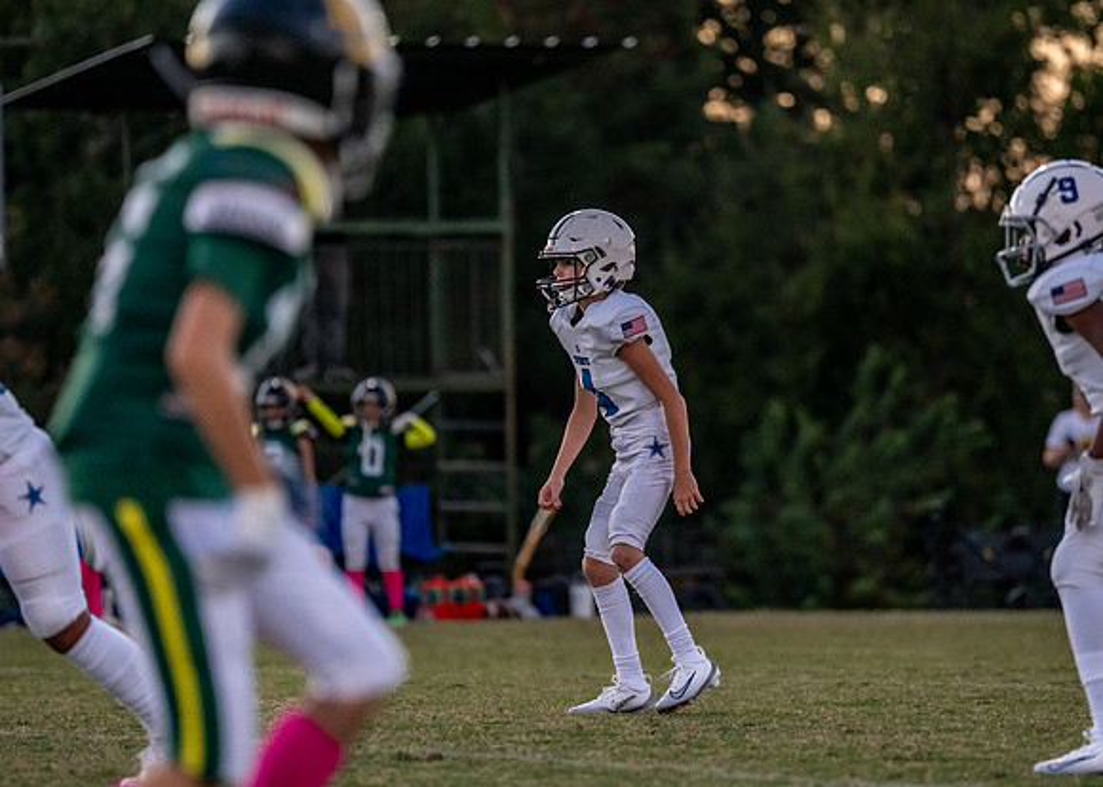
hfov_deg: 7.1
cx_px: 623
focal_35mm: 284
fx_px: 8885
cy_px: 395
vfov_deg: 5.1
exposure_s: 1/1600
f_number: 2.8
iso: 2500
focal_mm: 200
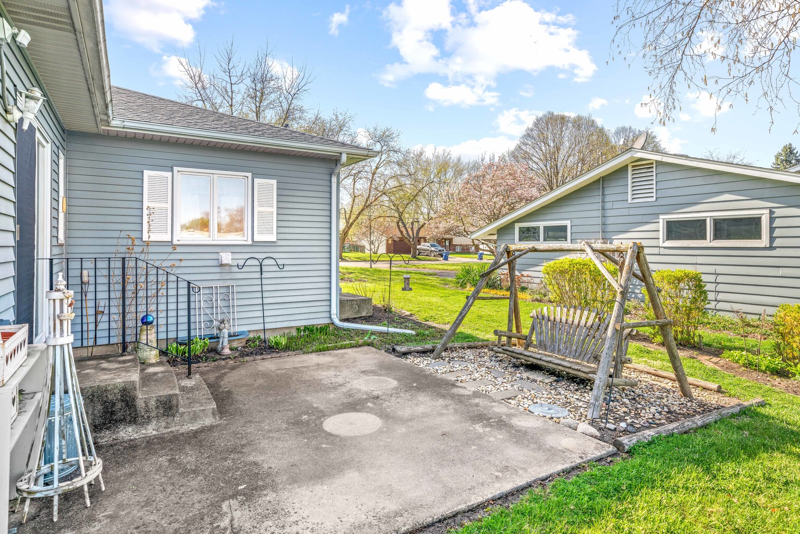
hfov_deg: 86.9
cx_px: 400
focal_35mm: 19
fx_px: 422
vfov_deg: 64.6
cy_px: 267
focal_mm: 19
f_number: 8
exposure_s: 1/160
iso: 320
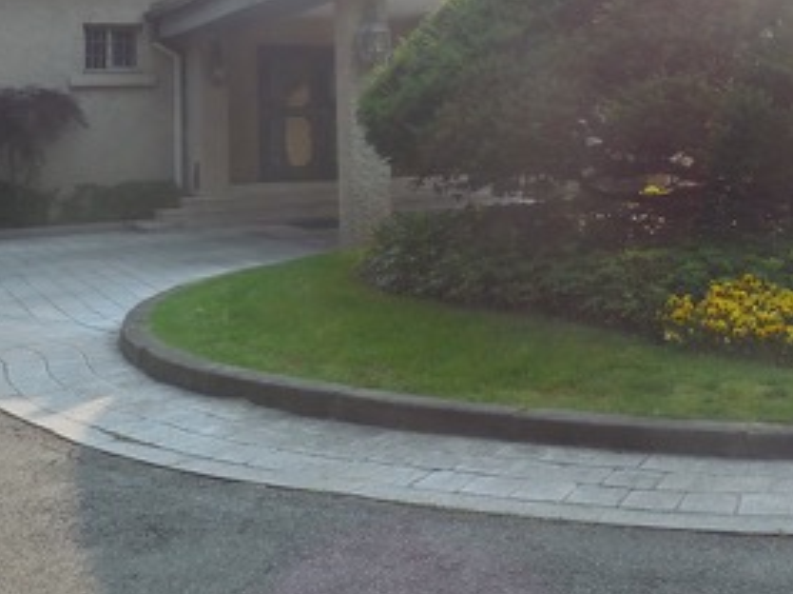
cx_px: 656
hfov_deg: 34.3
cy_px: 77
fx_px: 1236
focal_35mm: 54
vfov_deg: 26.2
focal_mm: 4.5
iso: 125
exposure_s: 1/500
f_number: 3.3
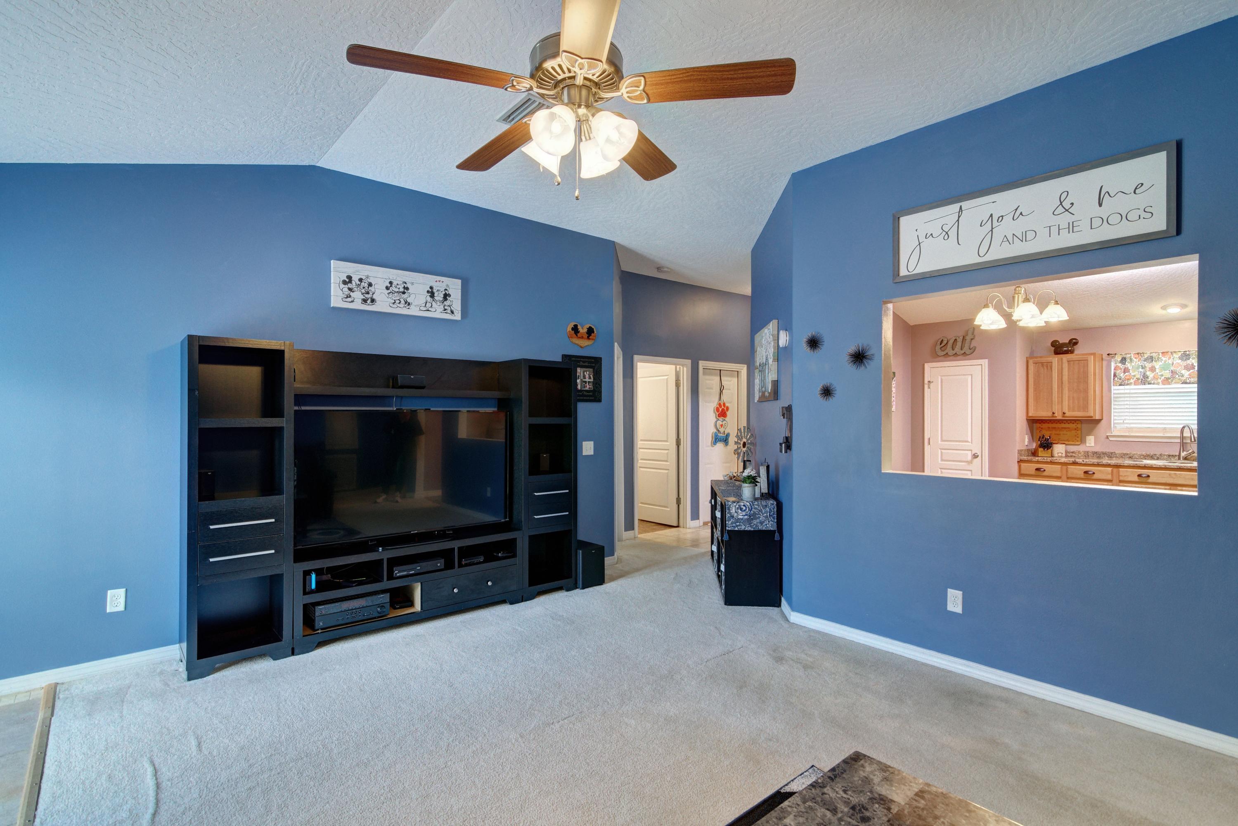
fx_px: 550
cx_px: 619
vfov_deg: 73.8
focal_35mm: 16
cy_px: 413
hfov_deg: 96.7
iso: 400
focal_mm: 11
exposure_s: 1/30
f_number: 8
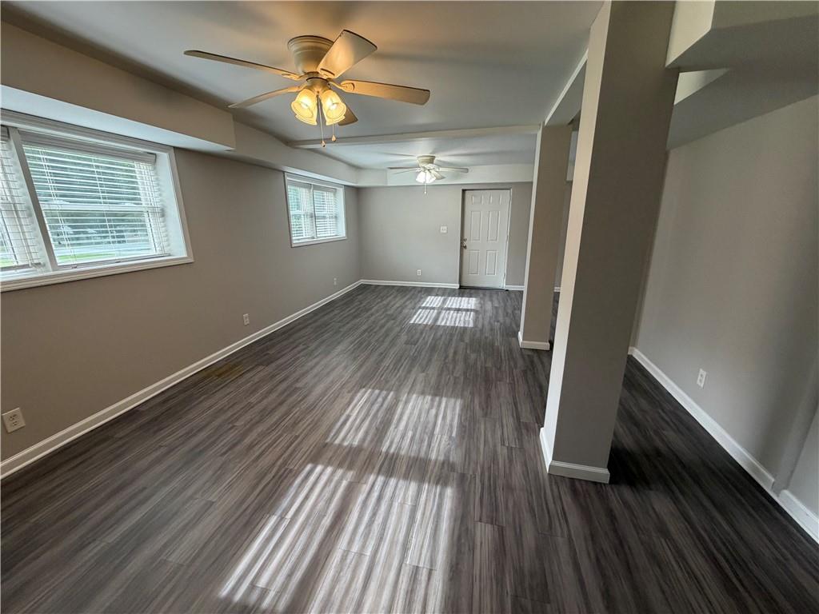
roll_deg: +0.5
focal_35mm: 14
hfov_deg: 102.1
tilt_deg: -15.6
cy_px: 307
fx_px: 331
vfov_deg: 85.7
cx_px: 410
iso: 200
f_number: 2.2
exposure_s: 1/120
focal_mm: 2.22
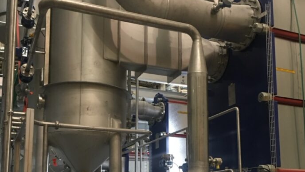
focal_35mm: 47
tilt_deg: +9.3
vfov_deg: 24.7
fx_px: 380
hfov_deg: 43.7
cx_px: 156
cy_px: 152
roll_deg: -0.2
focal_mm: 4.15
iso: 100
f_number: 2.2
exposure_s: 1/10
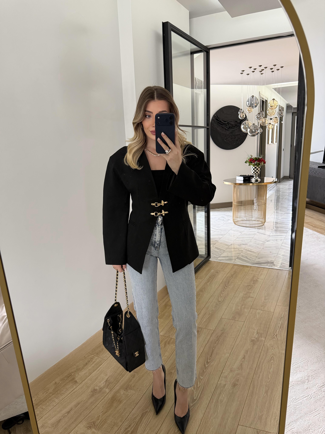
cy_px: 217
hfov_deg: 56.8
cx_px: 162
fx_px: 300
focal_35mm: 24
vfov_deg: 71.6
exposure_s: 1/60
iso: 250
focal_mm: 6.76
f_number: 1.78
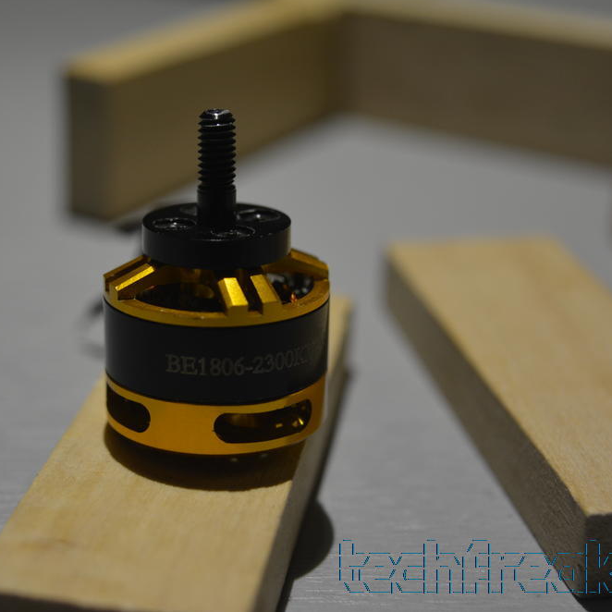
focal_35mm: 87
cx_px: 228
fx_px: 1733
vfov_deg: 20.0
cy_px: 305
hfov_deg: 20.0
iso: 450
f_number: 5
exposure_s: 1/60
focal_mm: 45
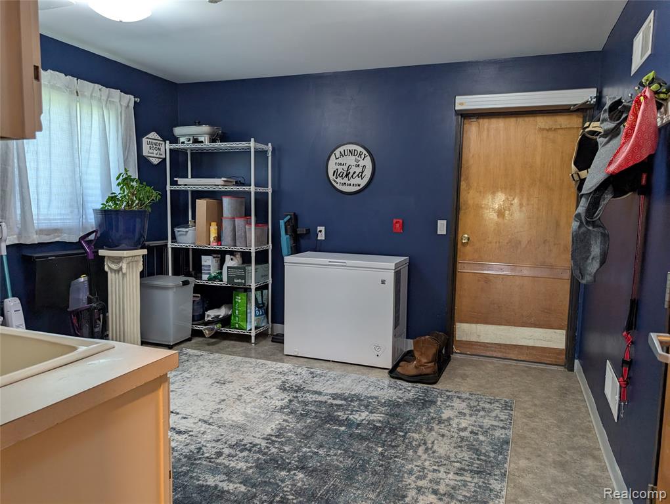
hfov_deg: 71.5
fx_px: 465
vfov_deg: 56.9
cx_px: 335
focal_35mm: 24
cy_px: 252
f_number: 1.68
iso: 186
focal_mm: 6.9
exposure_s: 1/120
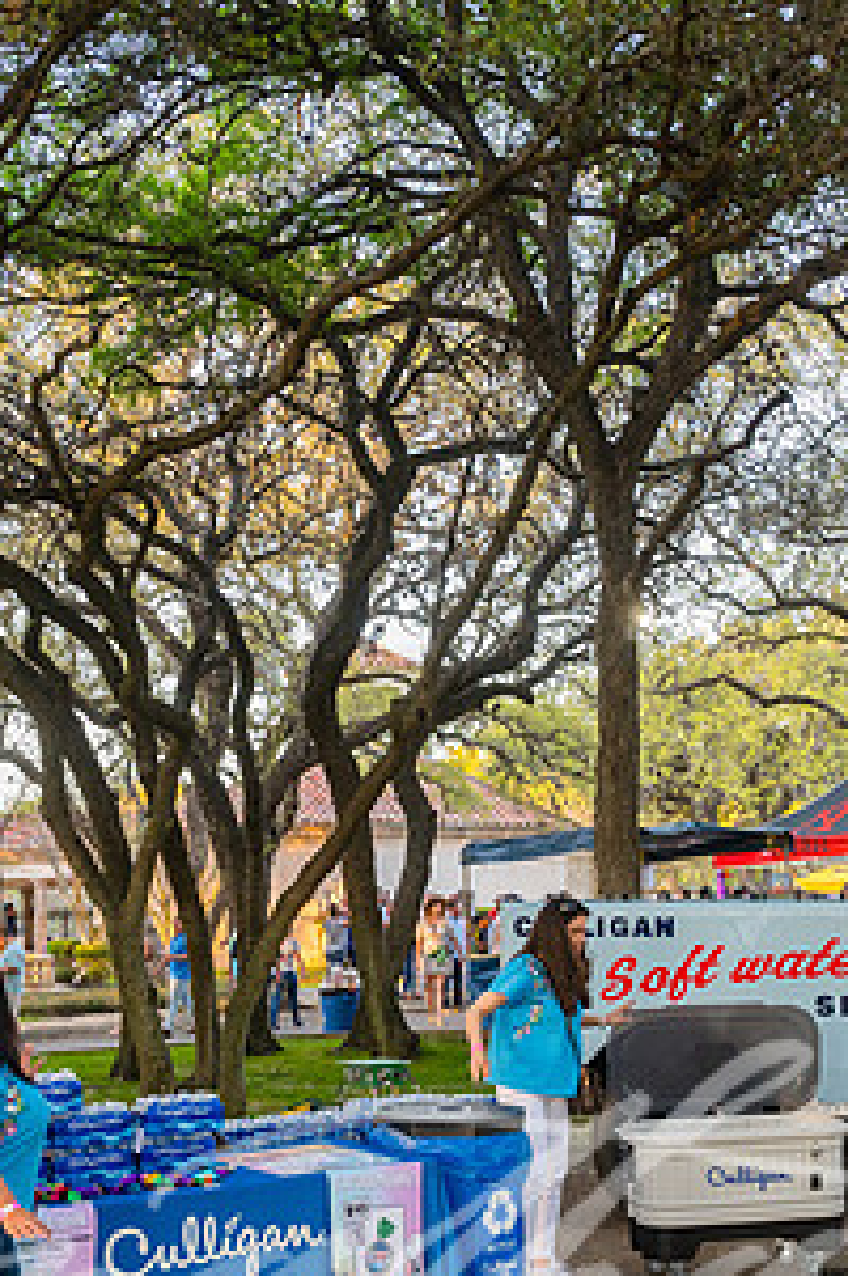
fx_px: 1912
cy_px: 801
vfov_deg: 36.7
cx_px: 568
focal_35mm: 54
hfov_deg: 24.9
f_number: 4
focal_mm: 28
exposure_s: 1/400
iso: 1600
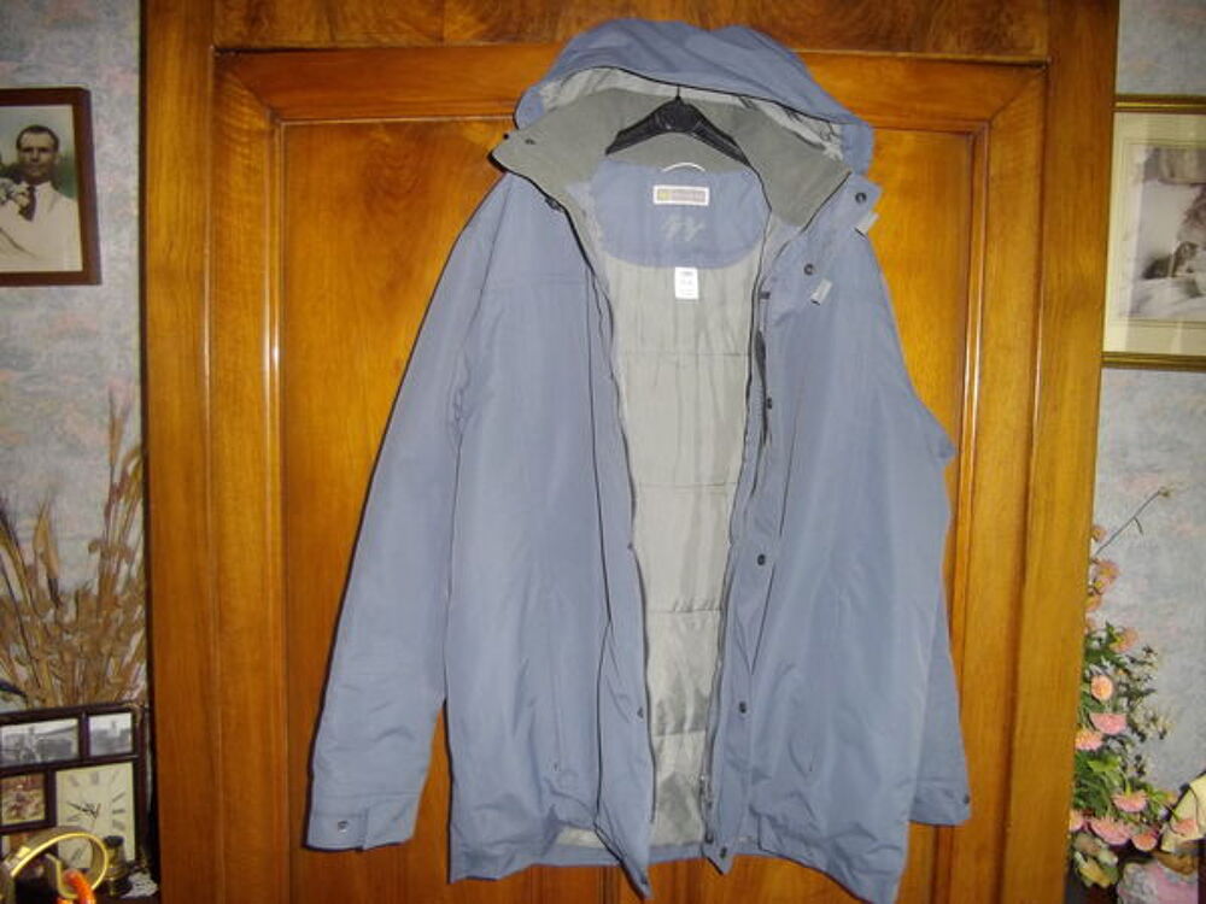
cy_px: 452
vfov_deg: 51.4
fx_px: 941
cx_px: 603
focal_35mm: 27
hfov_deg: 65.3
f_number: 3.2
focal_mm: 4.9
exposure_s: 1/50
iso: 183
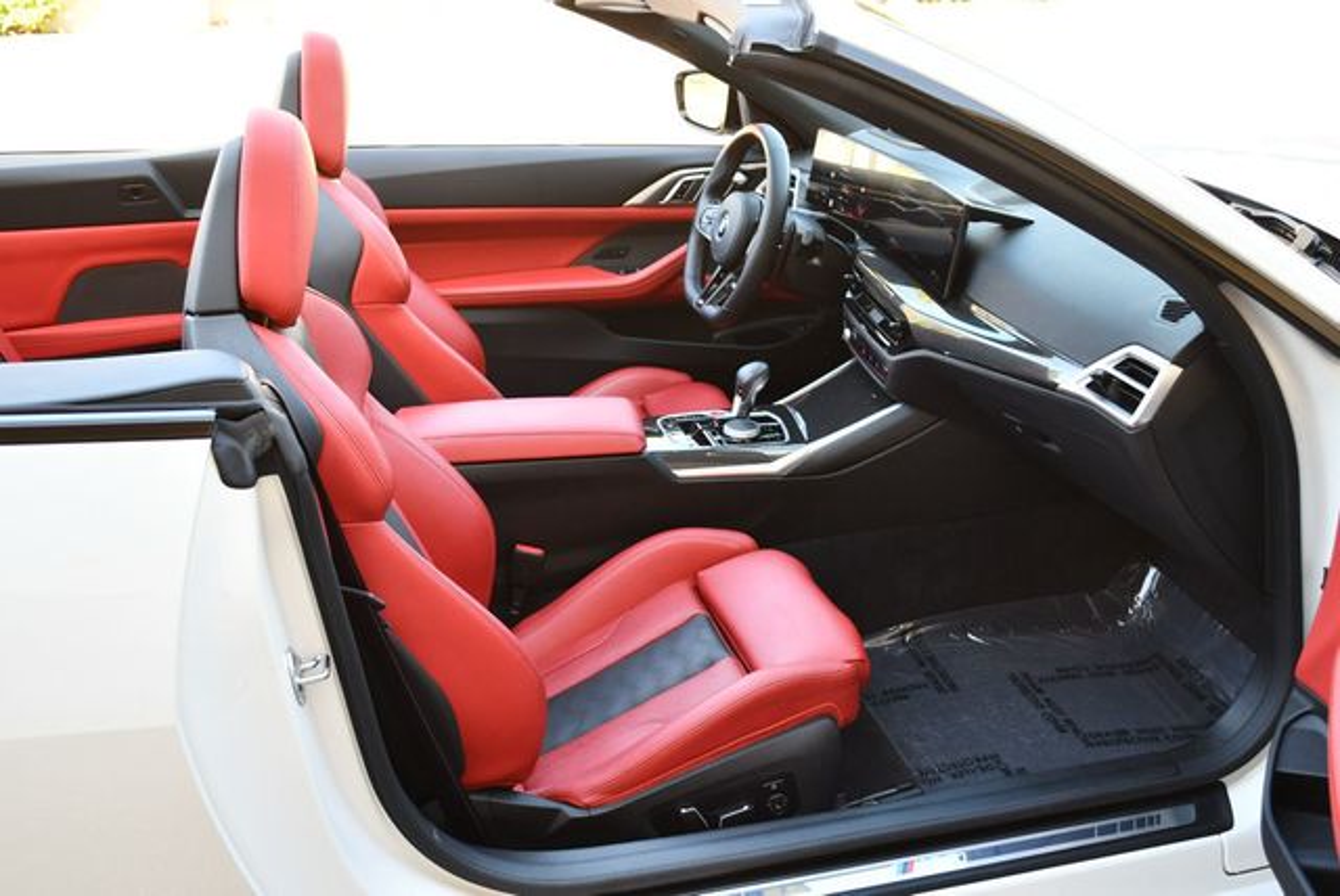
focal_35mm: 36
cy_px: 448
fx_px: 1341
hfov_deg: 53.1
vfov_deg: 36.9
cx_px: 670
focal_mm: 18
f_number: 3.5
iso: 640
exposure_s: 1/250
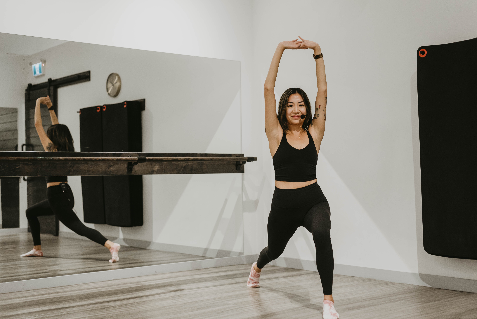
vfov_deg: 27.0
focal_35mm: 50
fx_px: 663
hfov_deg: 39.6
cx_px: 238
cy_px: 160
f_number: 2.8
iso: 400
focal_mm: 50
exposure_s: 1/200
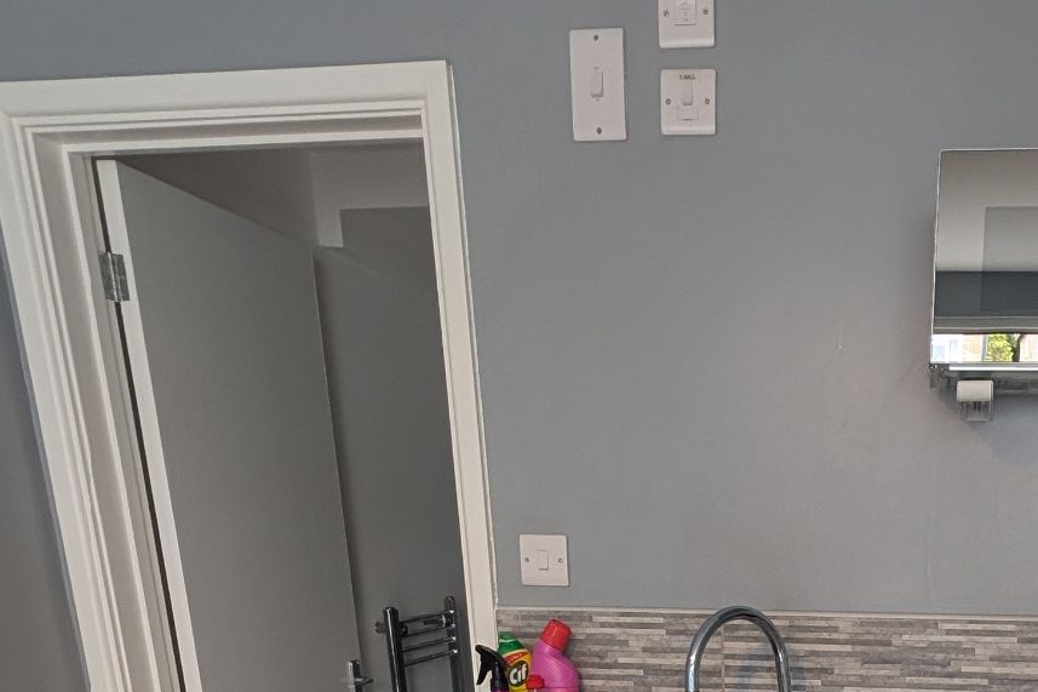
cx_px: 815
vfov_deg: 30.5
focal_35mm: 35
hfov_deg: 51.4
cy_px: 879
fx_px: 1009
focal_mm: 2.02
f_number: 1.7
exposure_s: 1/52.2
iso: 150
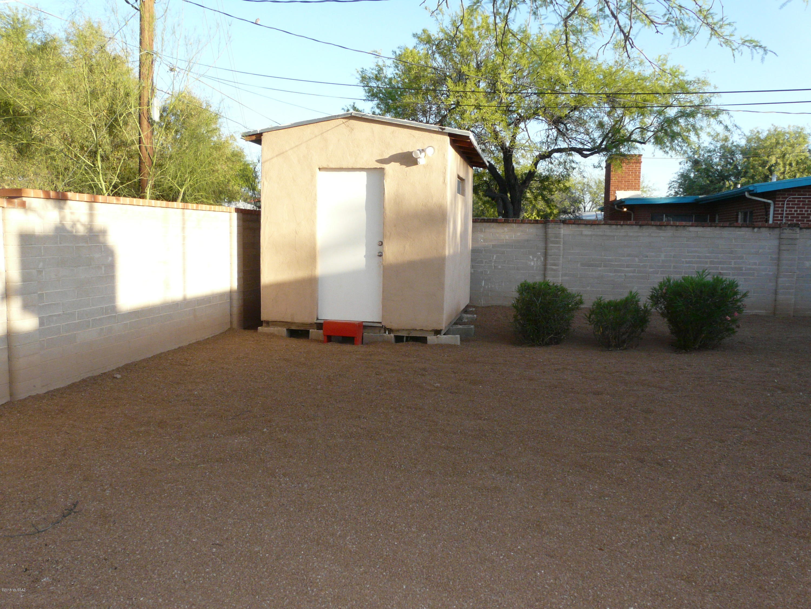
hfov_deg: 63.4
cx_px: 406
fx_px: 656
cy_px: 304
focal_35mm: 28
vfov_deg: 49.7
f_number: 5
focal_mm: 4.6
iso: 200
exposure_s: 1/200
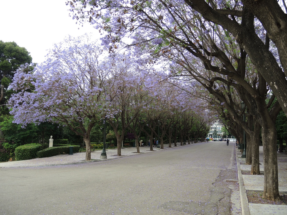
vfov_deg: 46.8
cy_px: 108
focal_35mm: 30
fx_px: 249
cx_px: 144
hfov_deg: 60.0
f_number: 2
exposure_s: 1/320
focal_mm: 6.5
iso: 80
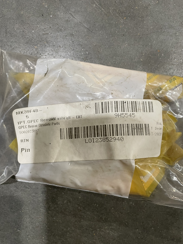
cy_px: 122
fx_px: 183
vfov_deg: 67.3
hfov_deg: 53.1
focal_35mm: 26
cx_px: 92
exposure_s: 1/60
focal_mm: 4.2
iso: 125
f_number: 1.6
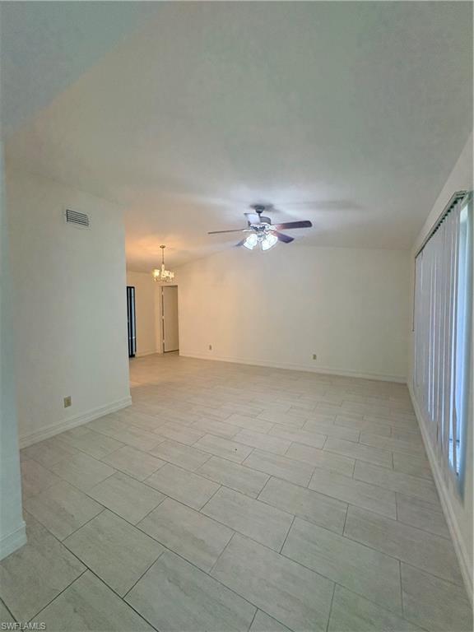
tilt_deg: -0.4
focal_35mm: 14
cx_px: 237
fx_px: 256
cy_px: 316
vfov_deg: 102.1
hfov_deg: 85.7
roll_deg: -0.2
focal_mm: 2.22
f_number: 2.2
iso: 160
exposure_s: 1/120
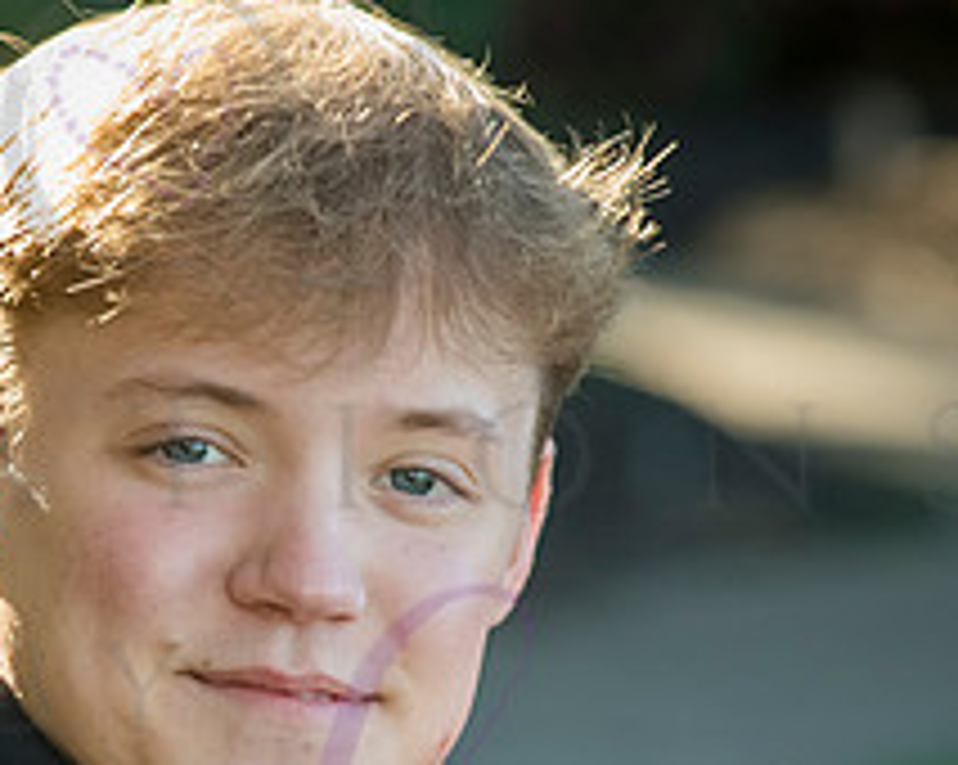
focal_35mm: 396
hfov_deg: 4.9
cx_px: 166
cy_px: 677
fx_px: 11218
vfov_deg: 3.9
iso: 800
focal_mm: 155
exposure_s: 1/400
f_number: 6.3
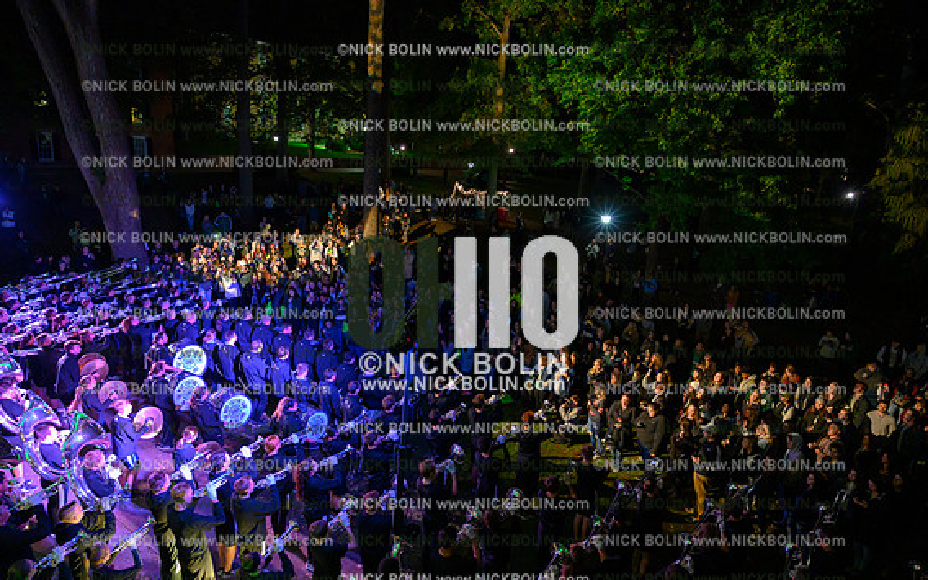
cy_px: 315
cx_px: 462
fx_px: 632
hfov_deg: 72.5
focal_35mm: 25
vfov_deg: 49.2
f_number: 4
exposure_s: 1/80
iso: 6400
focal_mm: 24
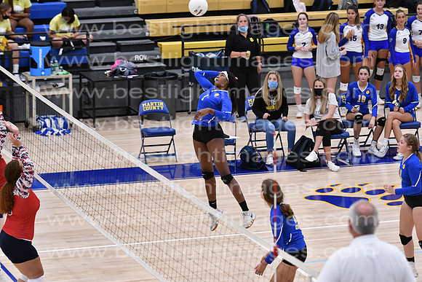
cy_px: 141
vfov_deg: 8.3
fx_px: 1935
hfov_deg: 12.4
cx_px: 211
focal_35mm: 165
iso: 6400
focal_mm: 110
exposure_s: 1/1000
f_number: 3.2
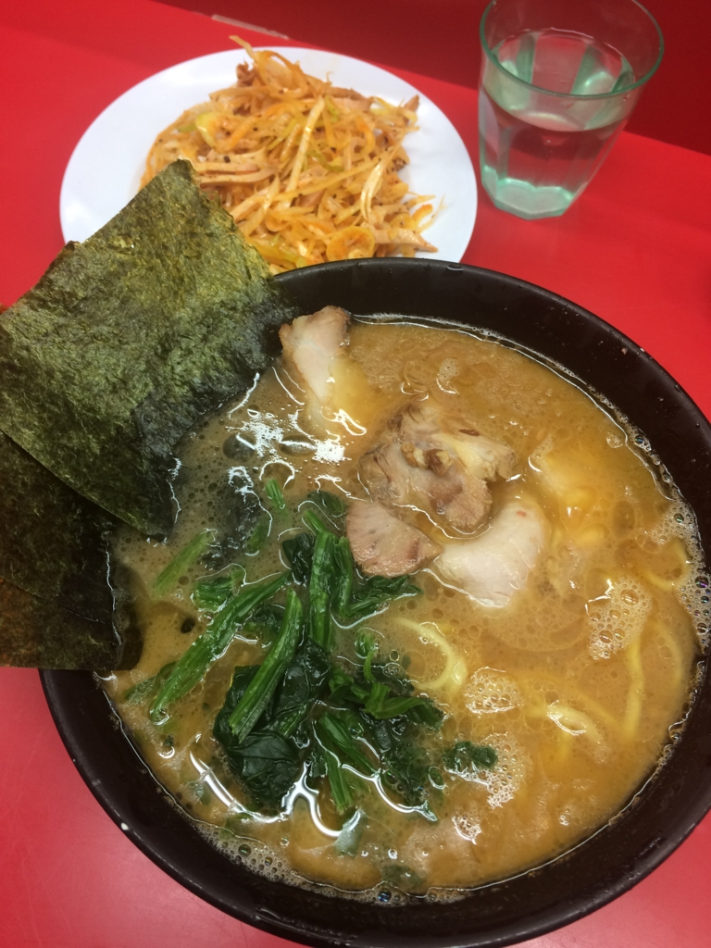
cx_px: 356
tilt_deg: -62.3
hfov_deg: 48.2
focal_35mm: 29
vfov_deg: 61.7
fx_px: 794
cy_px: 474
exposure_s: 1/30
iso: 40
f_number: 2.2
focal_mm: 4.15
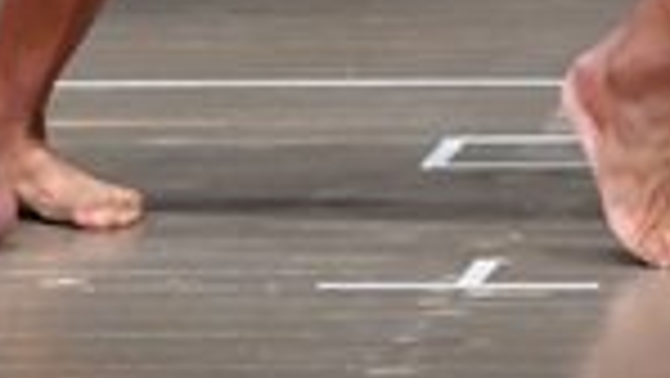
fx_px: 20939
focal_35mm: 1178
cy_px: -666
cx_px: 254
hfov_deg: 1.8
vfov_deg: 1.0
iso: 5000
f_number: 5.6
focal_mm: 145
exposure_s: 1/400
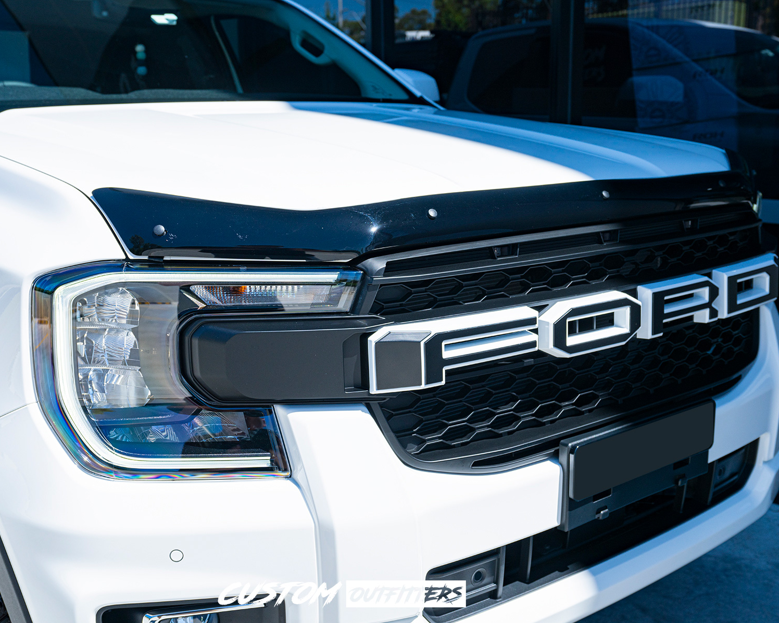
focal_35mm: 35
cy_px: 312
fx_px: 807
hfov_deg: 51.4
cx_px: 342
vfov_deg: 42.2
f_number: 5.6
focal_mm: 31
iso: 100
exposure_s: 1/320
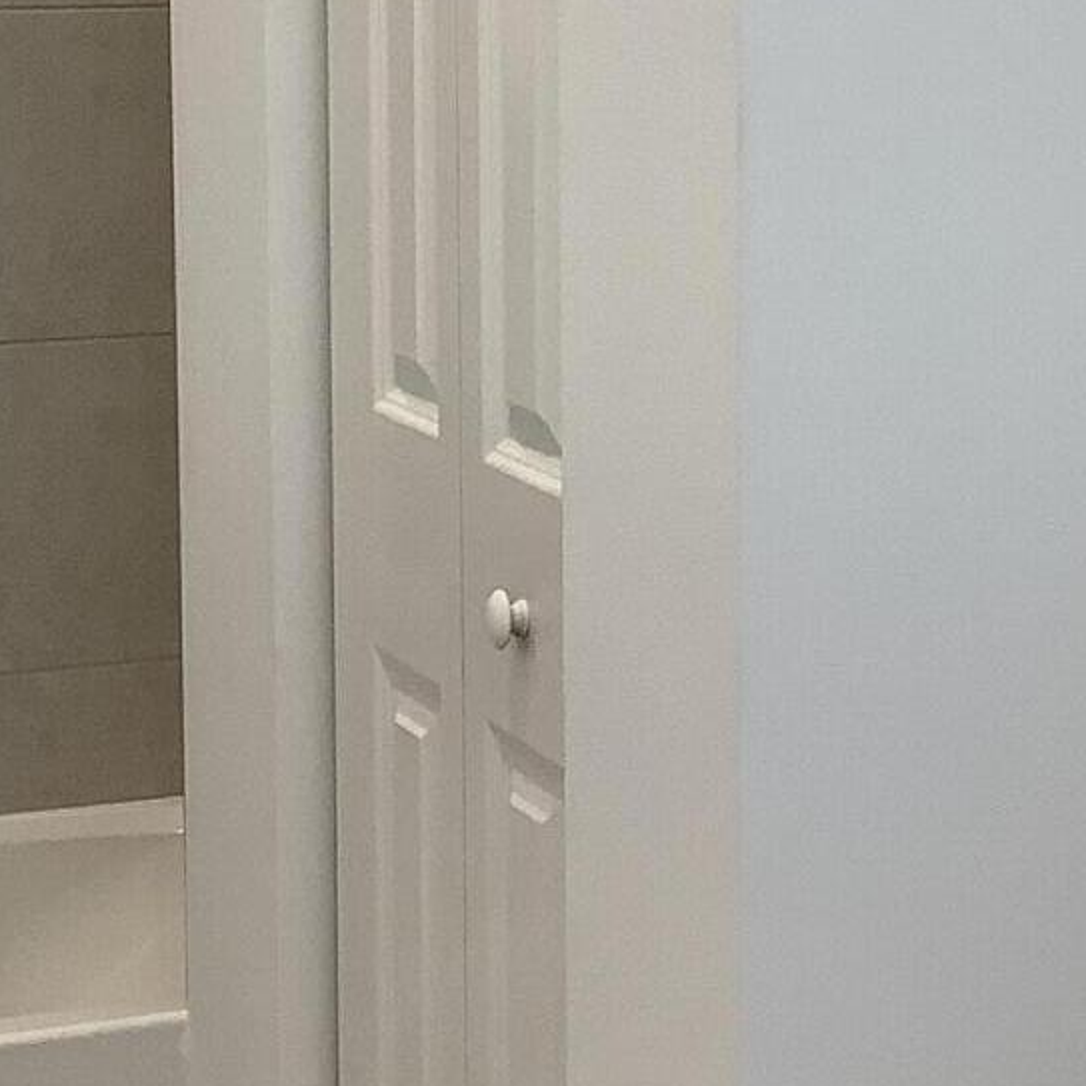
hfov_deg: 17.2
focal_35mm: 101
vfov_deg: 17.0
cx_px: 670
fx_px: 3585
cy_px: 164
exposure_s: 1/50
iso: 50
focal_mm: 3.3
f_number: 2.4
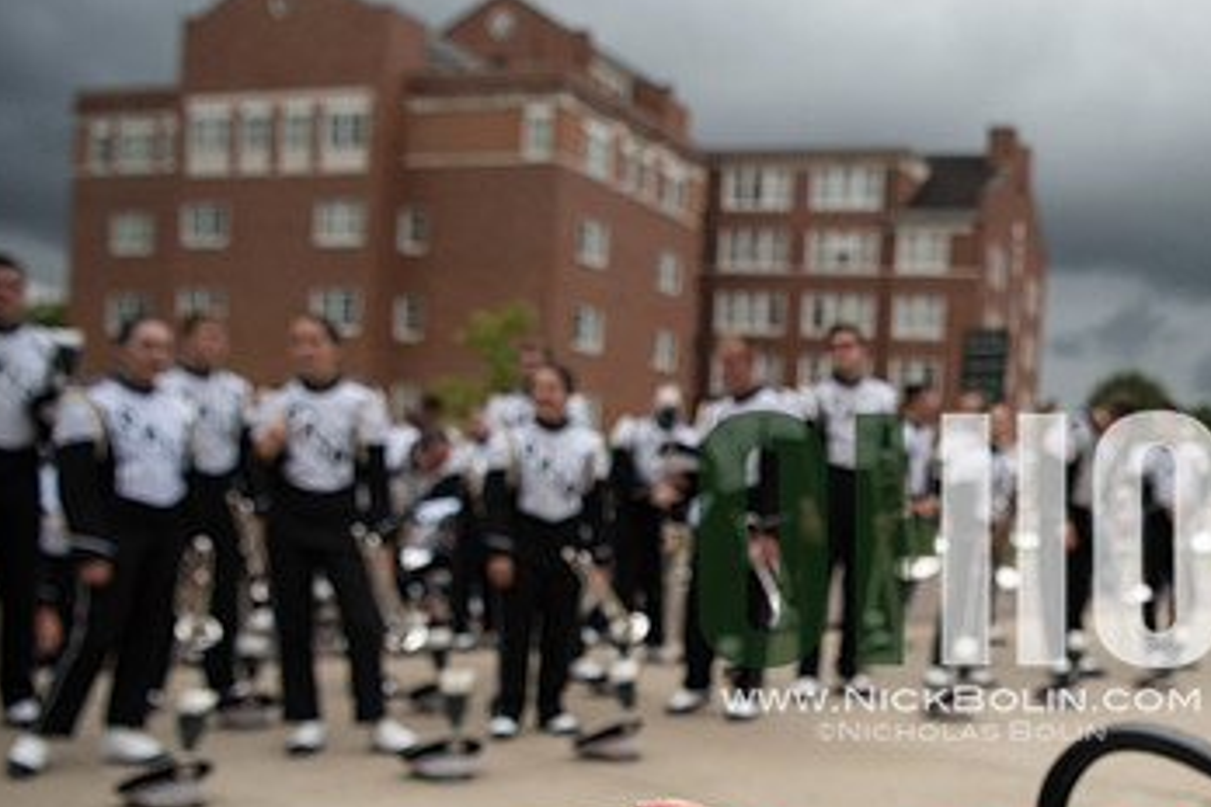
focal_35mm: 40
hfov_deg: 46.1
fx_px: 1345
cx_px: 960
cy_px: 576
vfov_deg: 32.9
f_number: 3.5
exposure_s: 1/4000
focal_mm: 24
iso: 1600
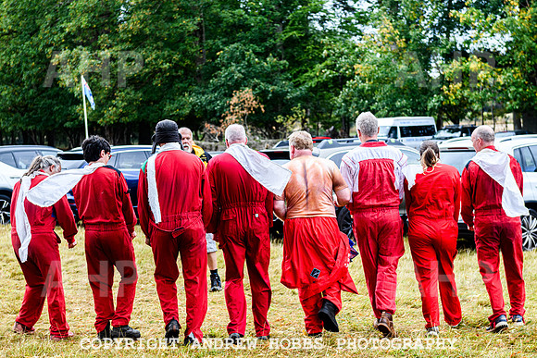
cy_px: 172
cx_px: 270
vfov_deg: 15.6
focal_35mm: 87
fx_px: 1305
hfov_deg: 23.2
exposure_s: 1/1000
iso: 400
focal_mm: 58
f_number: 4.5
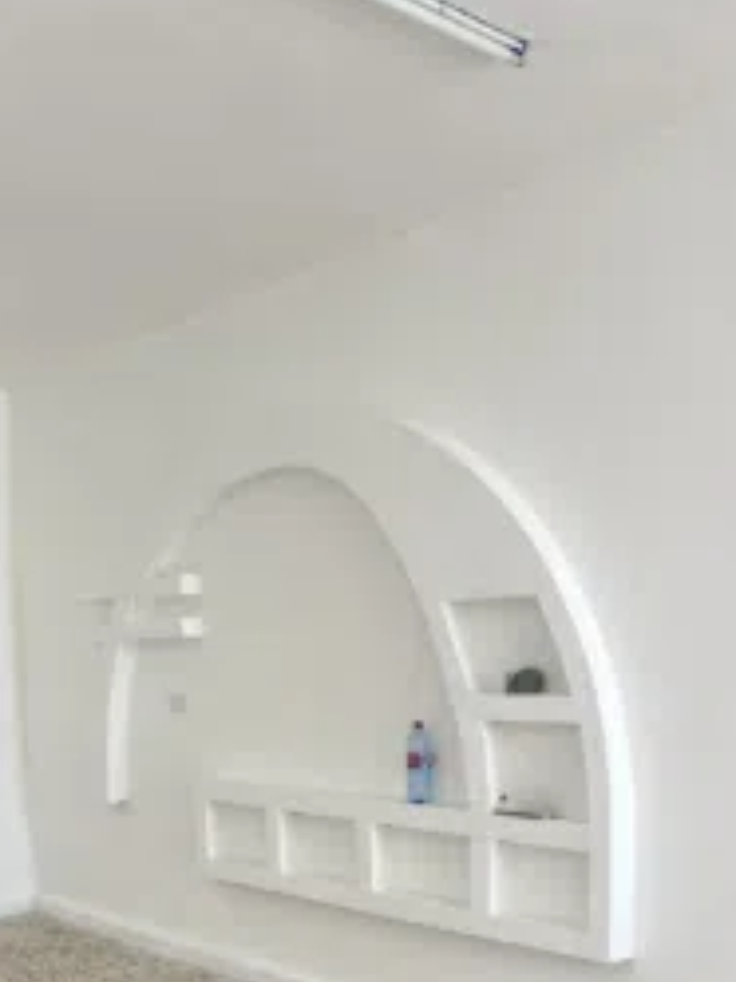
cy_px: 784
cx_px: 178
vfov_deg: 42.8
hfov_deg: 33.6
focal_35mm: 42
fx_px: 1191
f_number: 1.5
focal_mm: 5.7
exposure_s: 1/121
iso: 125
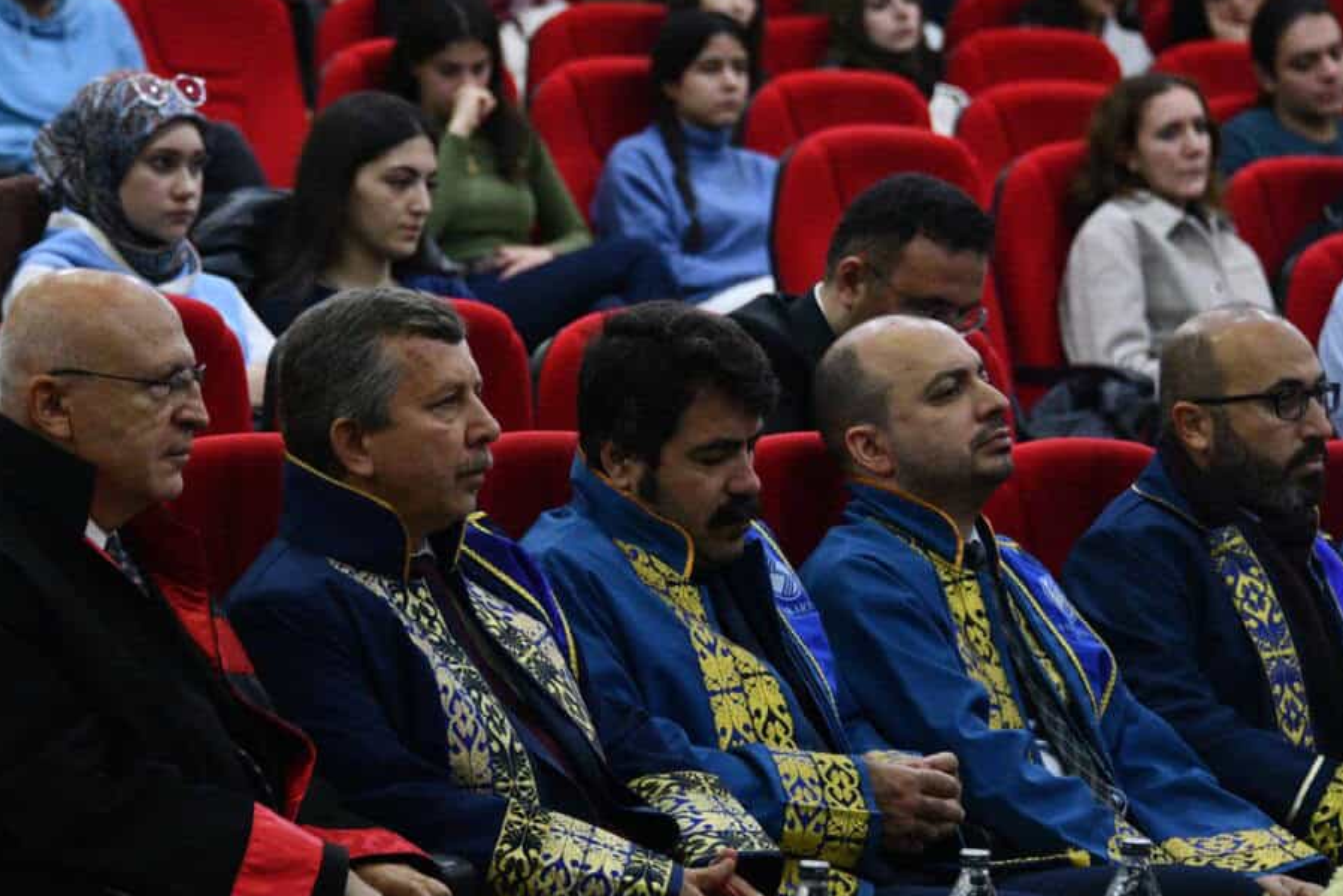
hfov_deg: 8.9
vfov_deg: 6.0
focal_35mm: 230
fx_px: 8583
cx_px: 589
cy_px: 402
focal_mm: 135
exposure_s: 1/160
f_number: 5.6
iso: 6400
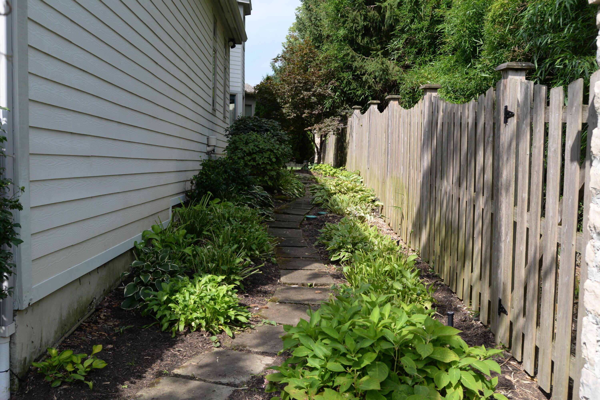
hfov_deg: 50.7
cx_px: 300
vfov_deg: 35.1
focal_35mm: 38
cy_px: 200
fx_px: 633
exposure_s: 1/400
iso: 400
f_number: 8
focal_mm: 38
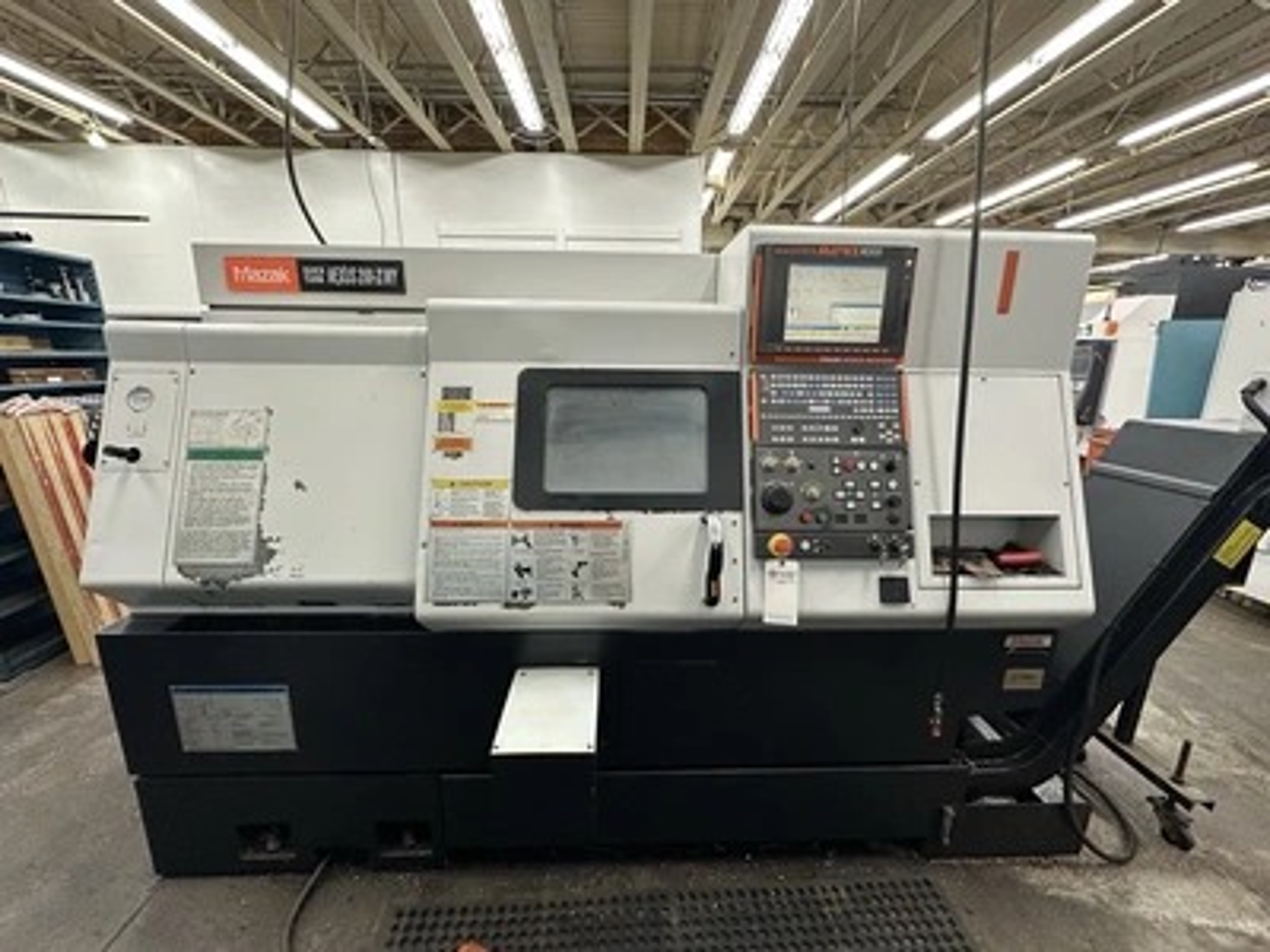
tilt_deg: -13.4
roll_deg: -1.0
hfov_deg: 102.1
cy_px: 476
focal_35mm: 14
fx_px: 514
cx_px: 635
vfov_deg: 85.7
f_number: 2.2
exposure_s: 1/120
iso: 320
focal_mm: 2.22
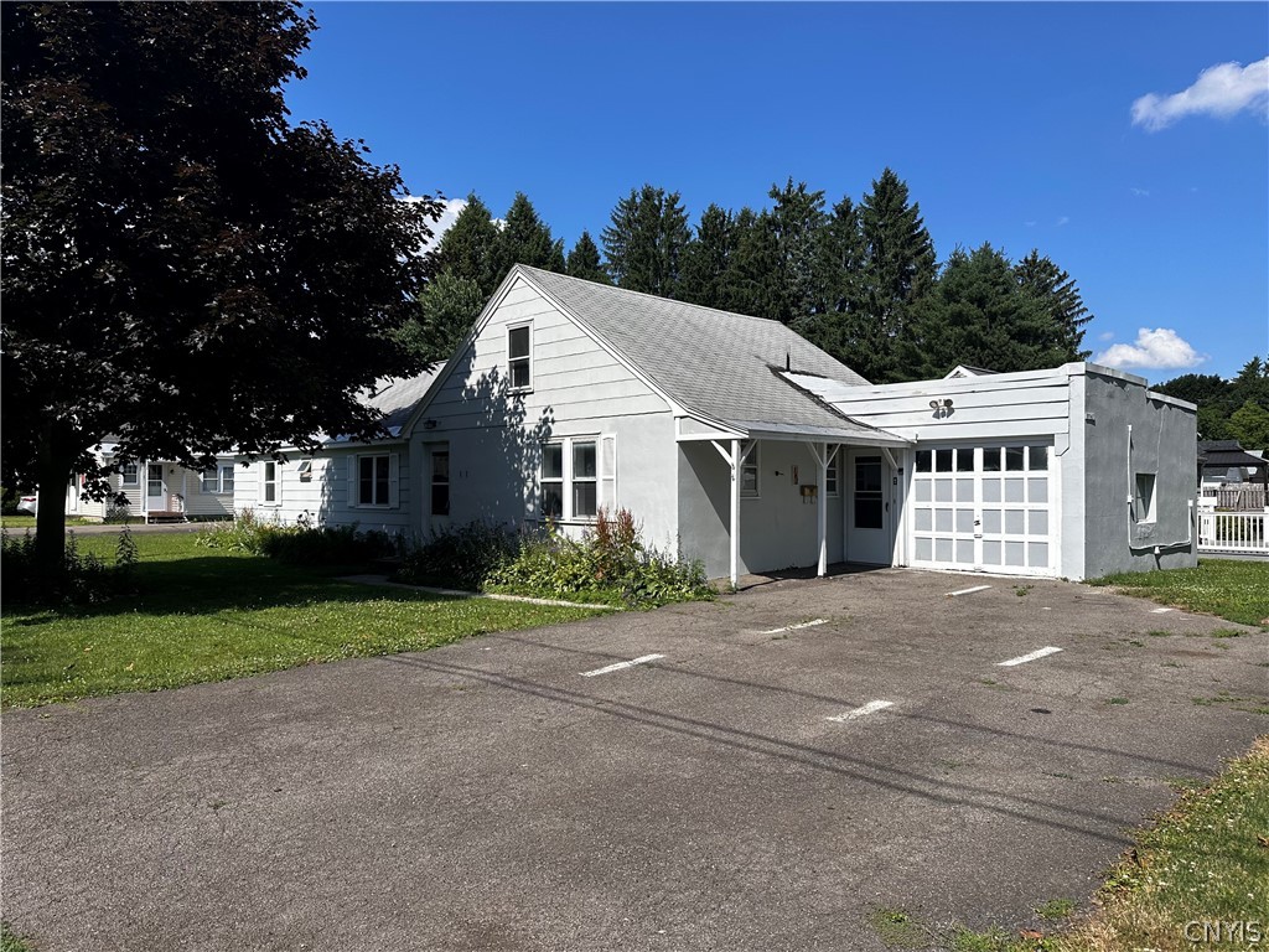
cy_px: 476
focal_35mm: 24
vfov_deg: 56.8
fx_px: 880
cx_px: 634
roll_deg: +0.4
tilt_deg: +1.0
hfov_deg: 71.6
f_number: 1.78
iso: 80
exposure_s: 1/5263
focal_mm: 6.86
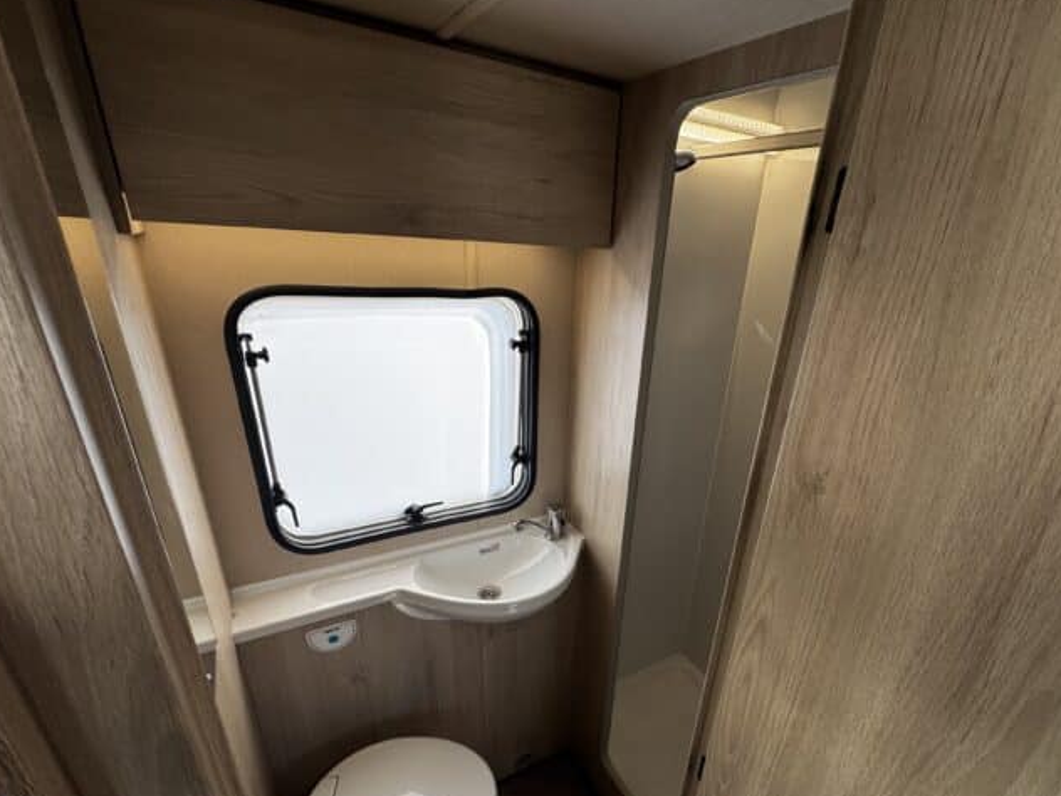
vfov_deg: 74.0
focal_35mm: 17
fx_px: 521
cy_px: 472
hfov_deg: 90.6
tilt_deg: -21.7
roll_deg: -4.2
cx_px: 598
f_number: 2.2
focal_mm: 2.22
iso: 40
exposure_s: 1/225
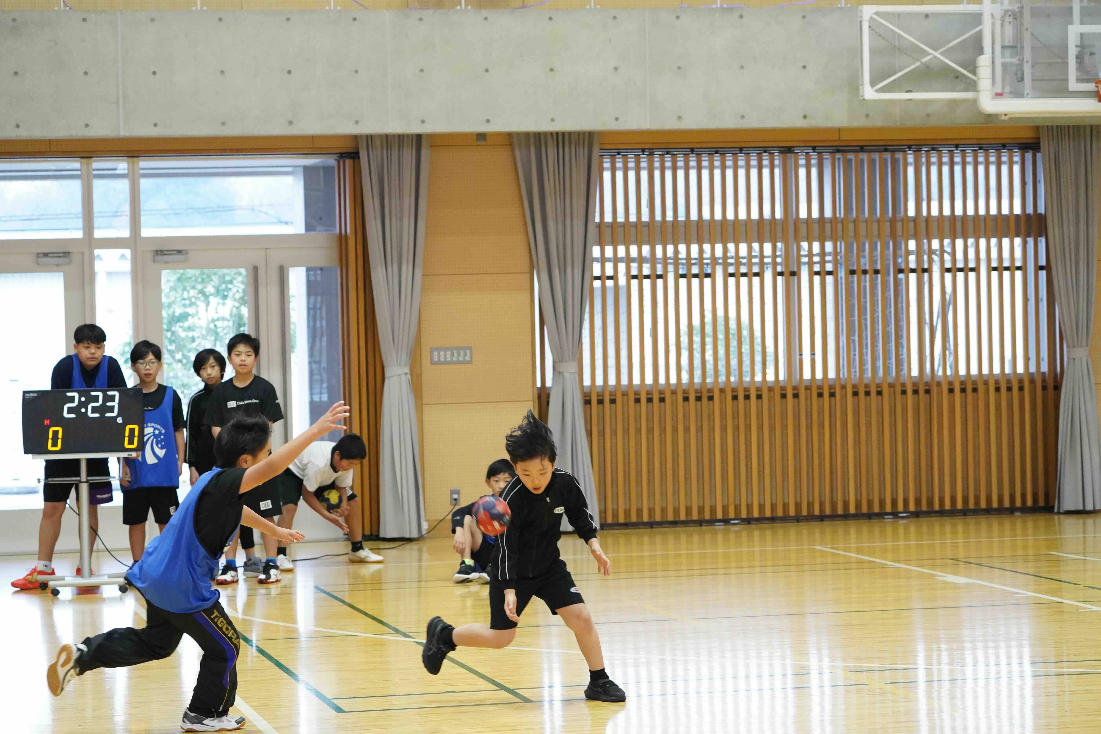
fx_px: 3058
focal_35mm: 100
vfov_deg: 13.7
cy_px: 367
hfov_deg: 20.4
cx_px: 550
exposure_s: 1/400
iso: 8000
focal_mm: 100
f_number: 5.6
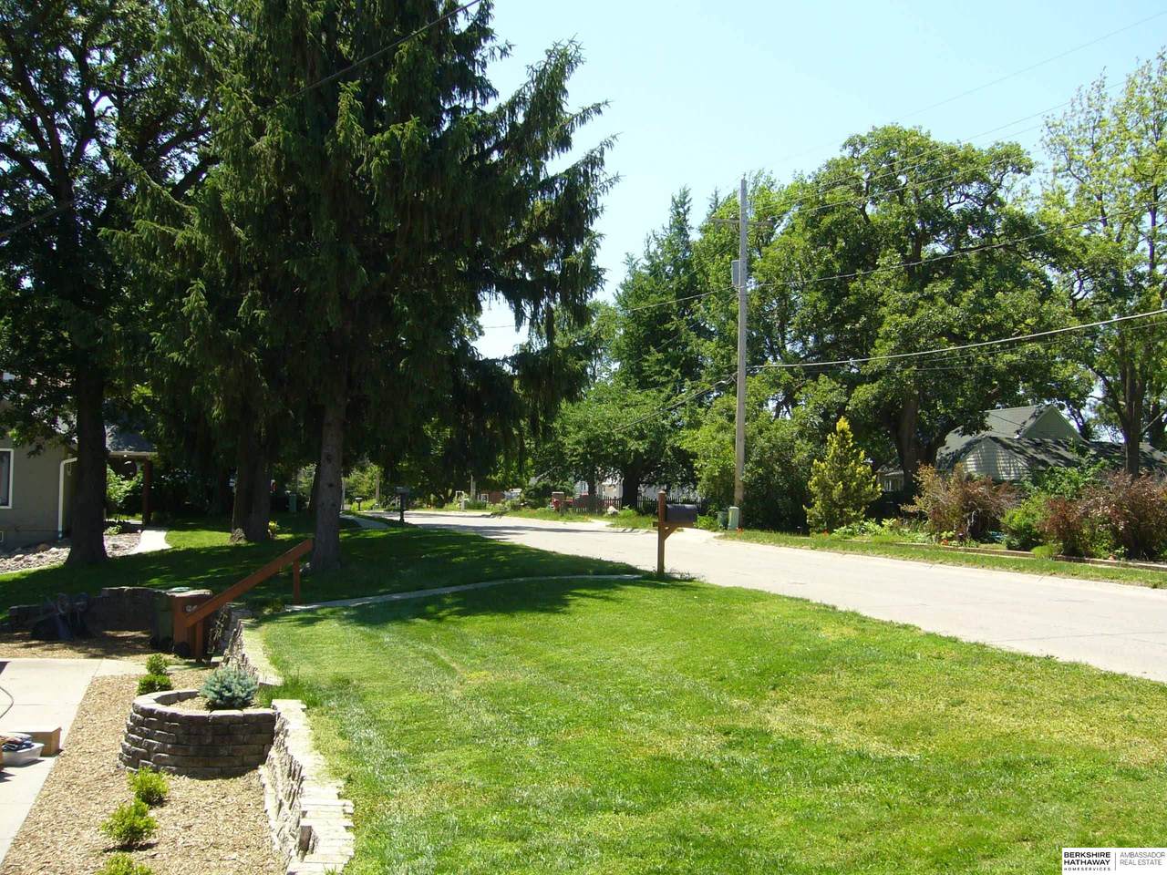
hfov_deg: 52.6
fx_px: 1180
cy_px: 438
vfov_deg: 40.7
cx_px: 584
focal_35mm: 35
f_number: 5.6
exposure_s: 1/160
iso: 80
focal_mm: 5.8
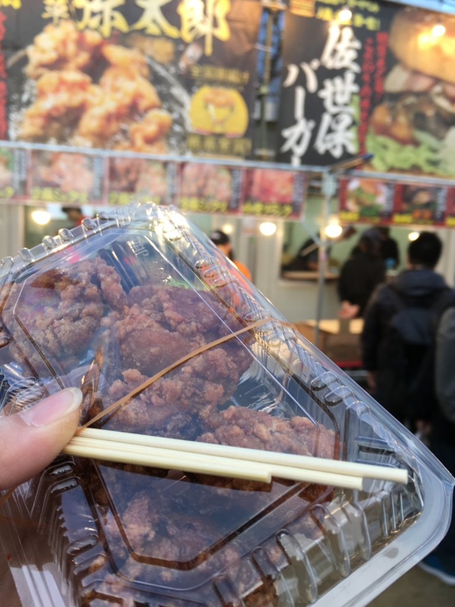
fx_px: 508
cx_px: 228
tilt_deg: -7.0
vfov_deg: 61.7
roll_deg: -2.3
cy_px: 304
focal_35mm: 29
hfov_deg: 48.2
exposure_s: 1/30
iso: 25
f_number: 2.2
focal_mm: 4.15
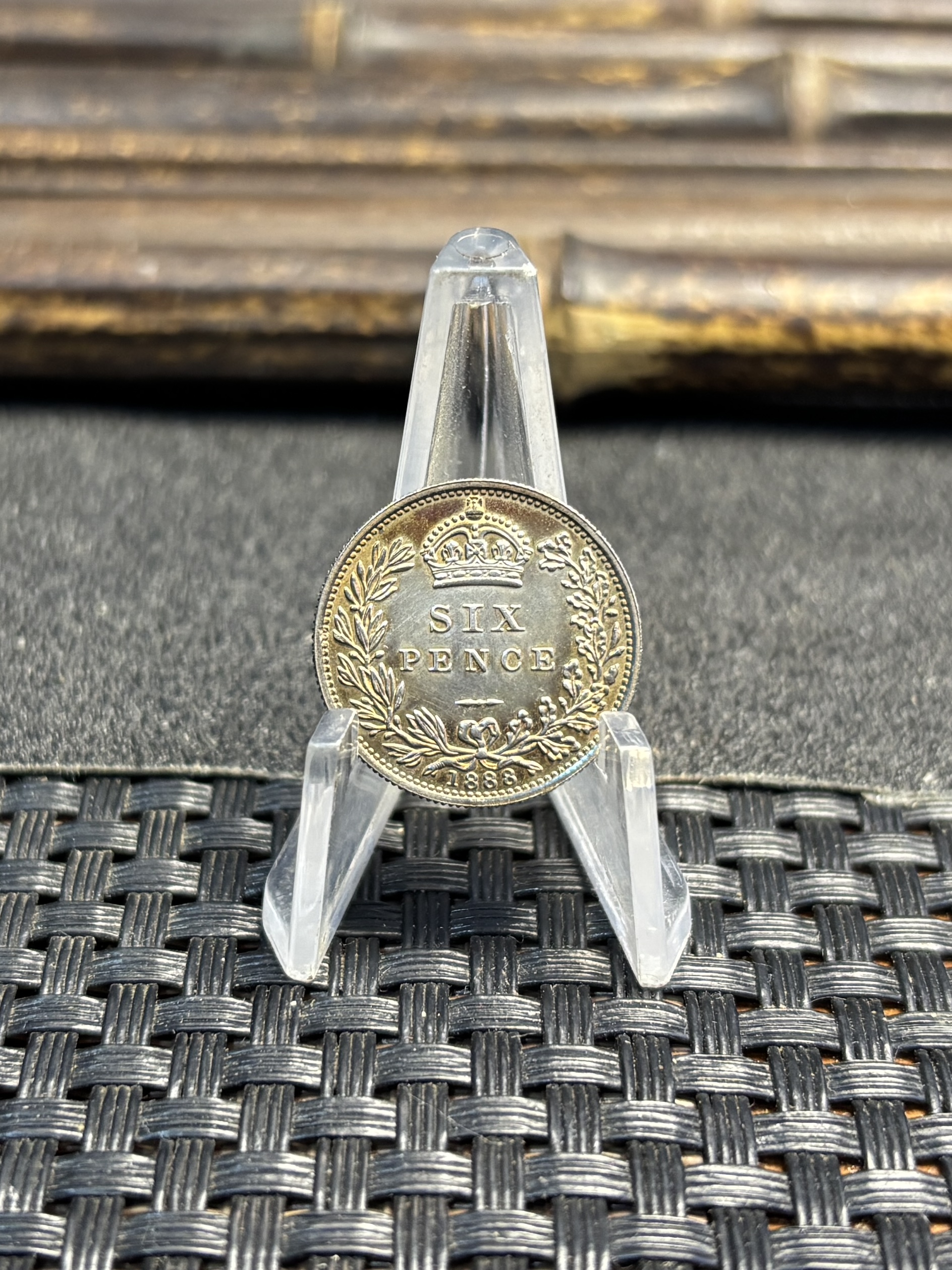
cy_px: 635
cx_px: 476
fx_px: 953
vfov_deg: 67.3
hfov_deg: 53.1
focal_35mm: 26
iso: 250
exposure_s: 1/60
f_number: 1.6
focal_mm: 5.96
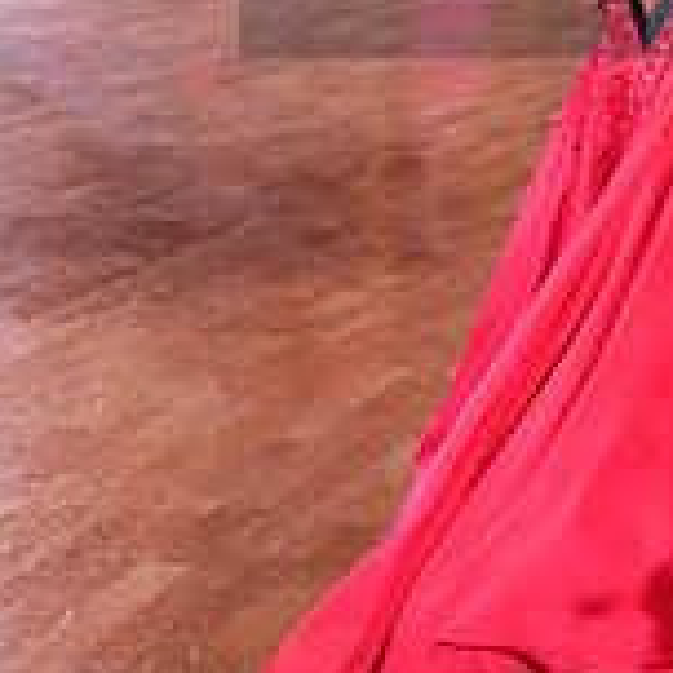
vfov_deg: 13.1
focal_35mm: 130
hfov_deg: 13.0
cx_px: 852
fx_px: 2859
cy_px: -89
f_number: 4.5
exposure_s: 1/200
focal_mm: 40
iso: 2000
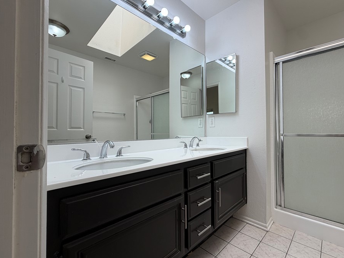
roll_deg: +0.6
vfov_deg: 78.1
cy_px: 129
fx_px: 159
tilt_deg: +0.7
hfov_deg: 94.0
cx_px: 194
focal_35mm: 16
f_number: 2.2
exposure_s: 1/120
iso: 32
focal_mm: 2.22
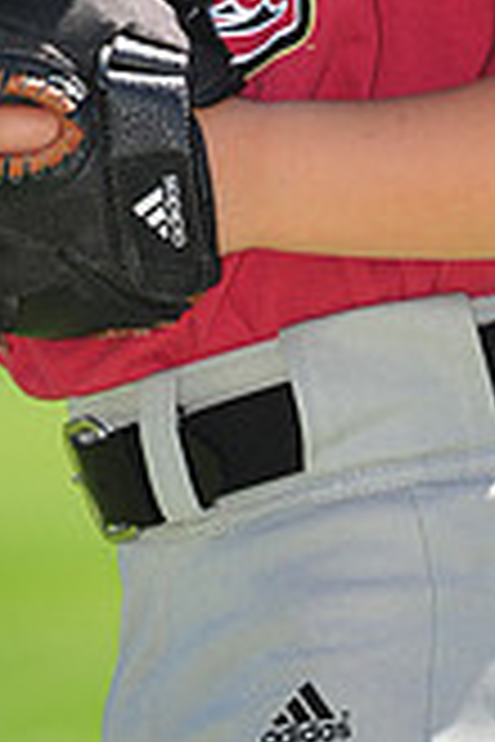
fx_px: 14478
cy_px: -423
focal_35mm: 702
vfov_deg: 2.9
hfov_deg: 2.0
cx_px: 212
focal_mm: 200
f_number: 4.5
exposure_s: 1/640
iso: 200
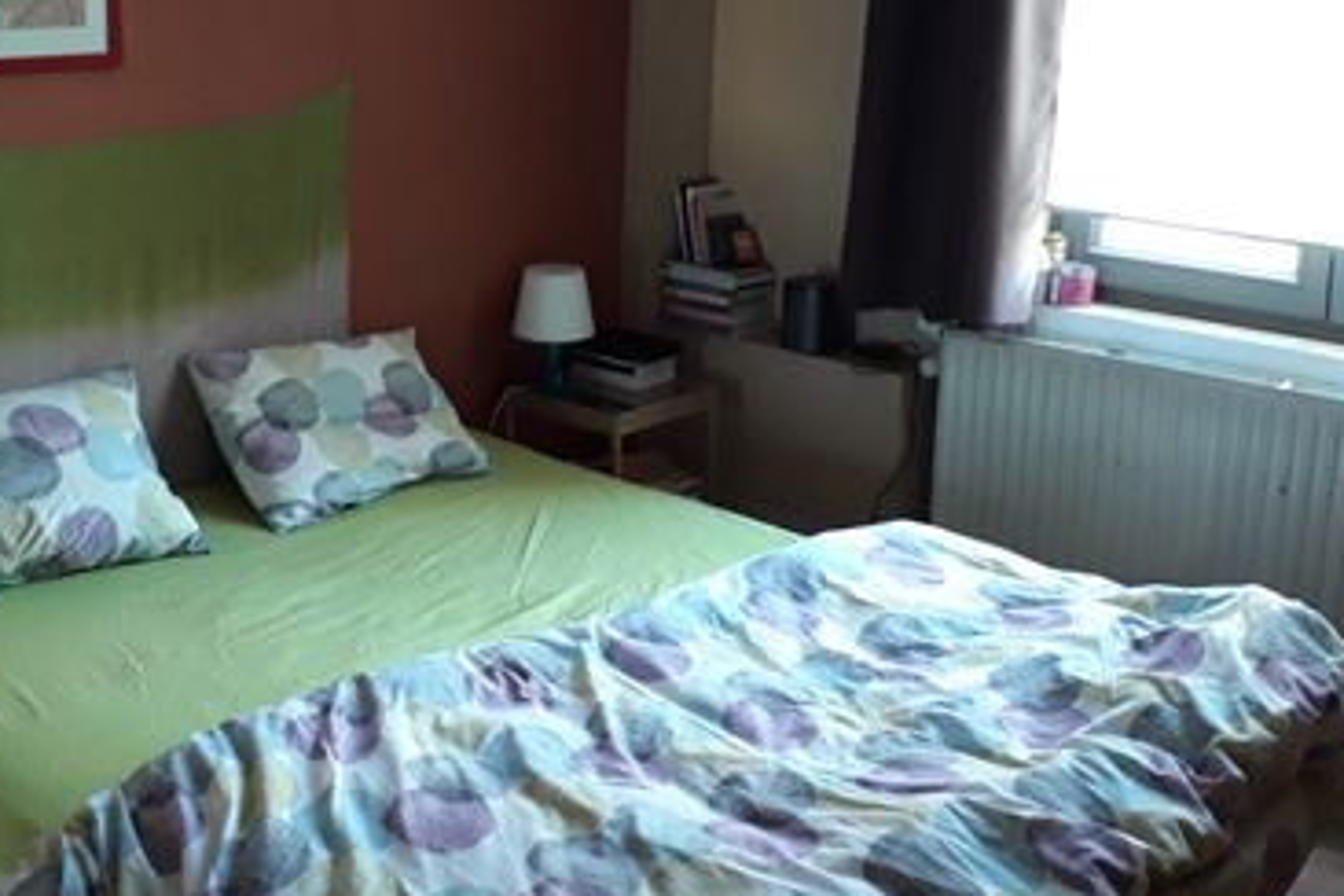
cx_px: 518
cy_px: 353
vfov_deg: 29.2
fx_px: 1717
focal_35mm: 46
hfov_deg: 42.5
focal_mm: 3.6
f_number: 1.9
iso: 320
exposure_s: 1/25
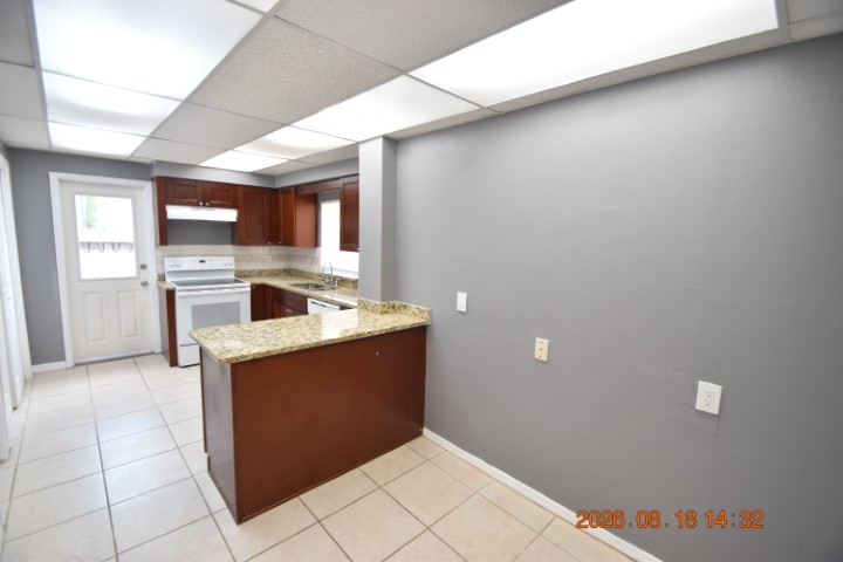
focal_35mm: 15
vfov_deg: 77.3
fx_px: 351
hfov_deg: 100.4
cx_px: 422
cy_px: 281
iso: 400
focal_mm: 10
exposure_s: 1/60
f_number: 4
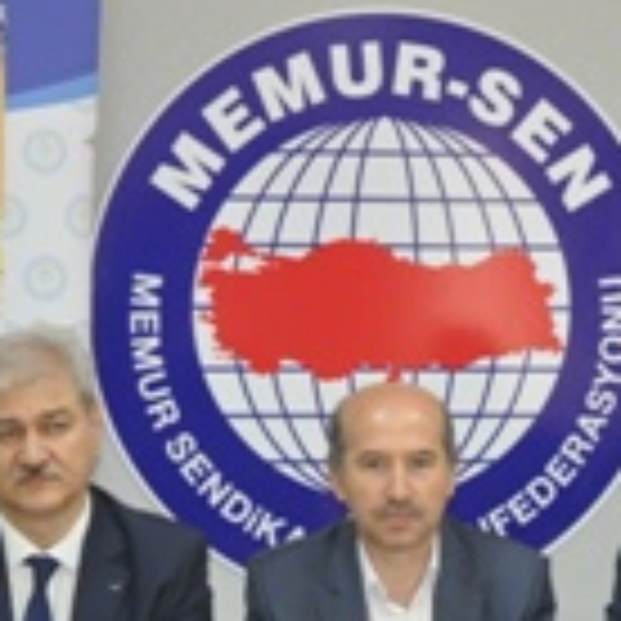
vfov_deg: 11.1
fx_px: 3187
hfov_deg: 11.1
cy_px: 405
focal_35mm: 157
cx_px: 418
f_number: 4.2
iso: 800
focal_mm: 38
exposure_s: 1/60
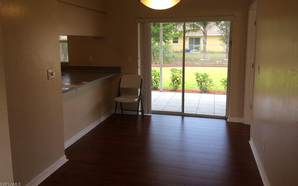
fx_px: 252
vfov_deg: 40.5
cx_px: 149
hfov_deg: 61.2
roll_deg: +0.1
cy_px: 75
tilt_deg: -9.6
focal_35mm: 31
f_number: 2.2
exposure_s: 1/120
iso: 50
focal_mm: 4.15
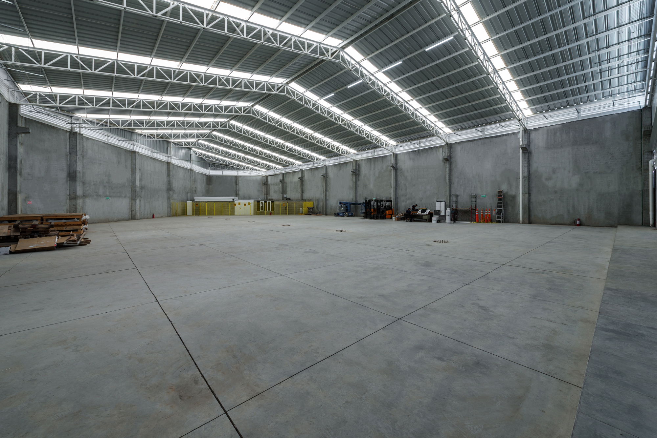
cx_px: 328
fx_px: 256
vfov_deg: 81.3
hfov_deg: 104.2
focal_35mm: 14
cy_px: 219
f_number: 14
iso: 100
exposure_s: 1/6
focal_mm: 14
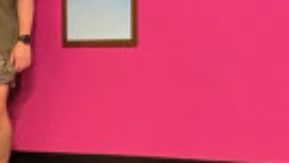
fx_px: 705
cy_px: -26
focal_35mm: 92
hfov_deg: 23.1
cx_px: 167
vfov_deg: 12.9
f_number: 2.2
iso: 800
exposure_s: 1/60
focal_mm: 2.2
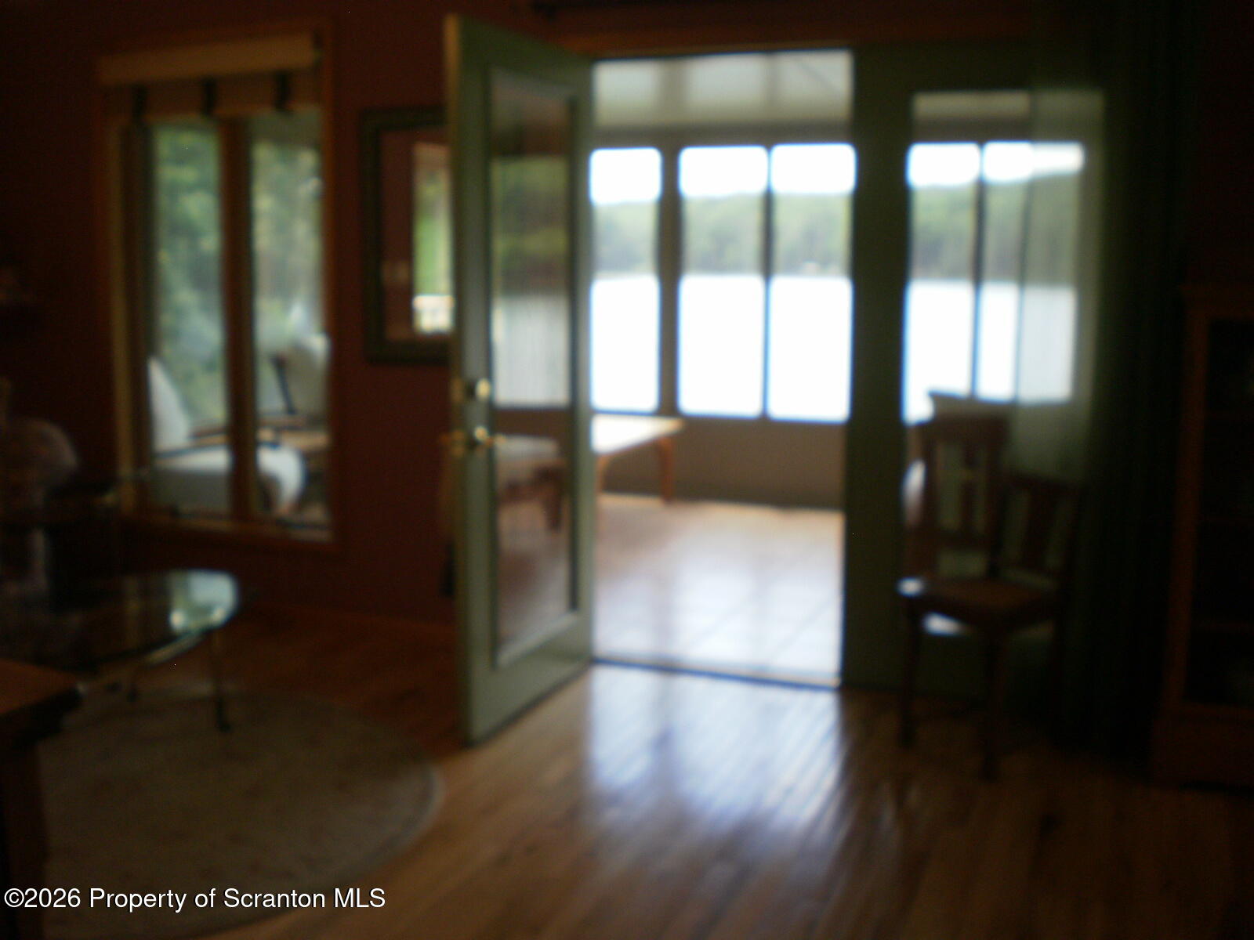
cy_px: 470
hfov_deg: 51.4
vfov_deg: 39.7
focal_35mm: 36
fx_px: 1304
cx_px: 627
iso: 100
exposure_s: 1/60
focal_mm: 6.3
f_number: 3.1
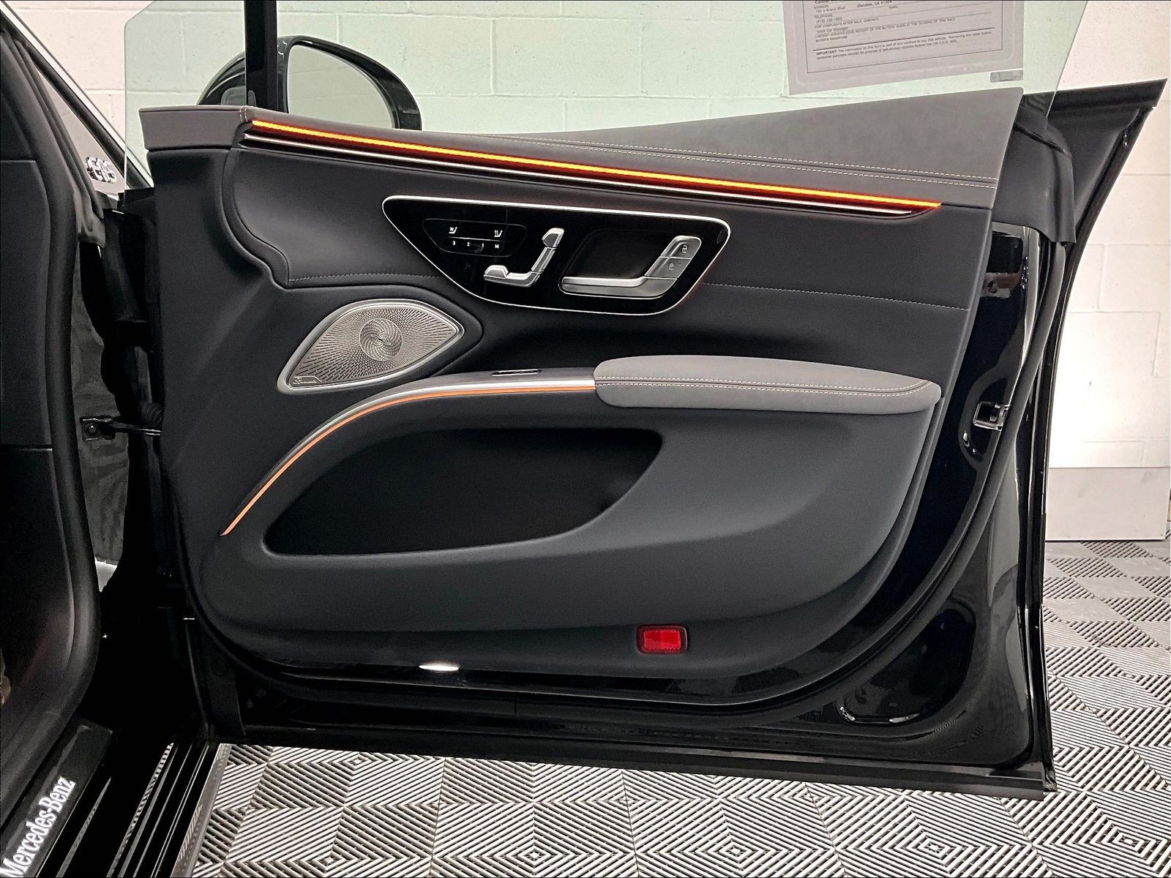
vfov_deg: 48.2
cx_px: 586
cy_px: 439
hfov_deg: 61.7
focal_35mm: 29
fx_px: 981
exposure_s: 1/60
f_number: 1.8
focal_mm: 3
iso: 125
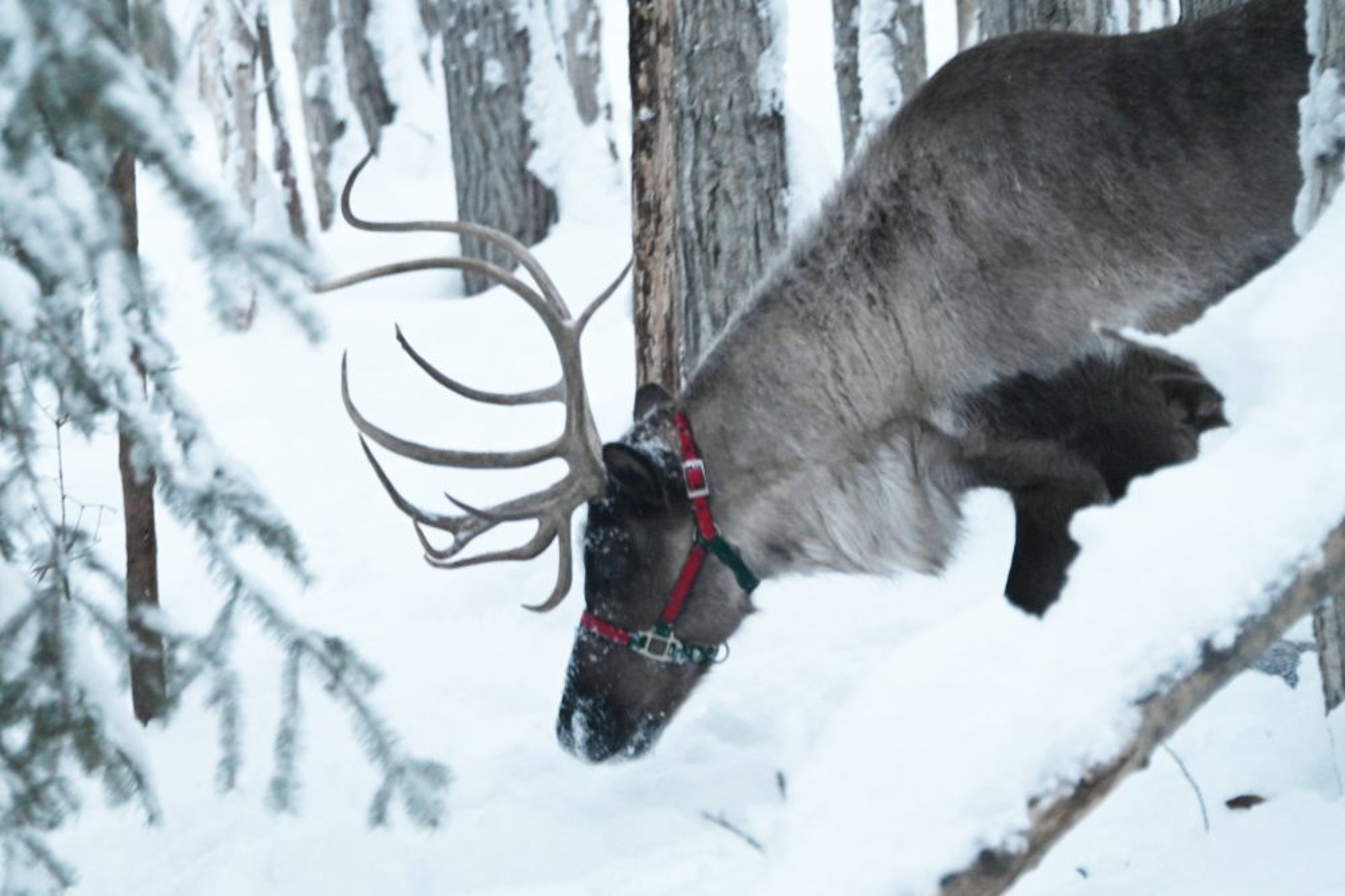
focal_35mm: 135
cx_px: 672
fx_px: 5042
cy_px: 448
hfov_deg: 15.2
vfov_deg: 10.2
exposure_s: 1/160
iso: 2500
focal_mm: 135
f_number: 5.6
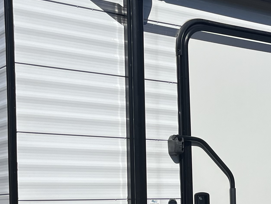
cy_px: 207
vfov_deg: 17.2
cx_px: 333
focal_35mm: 84
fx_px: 658
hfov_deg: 21.5
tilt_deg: -2.9
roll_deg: +0.7
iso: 50
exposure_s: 1/11905
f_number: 1.6
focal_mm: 5.1
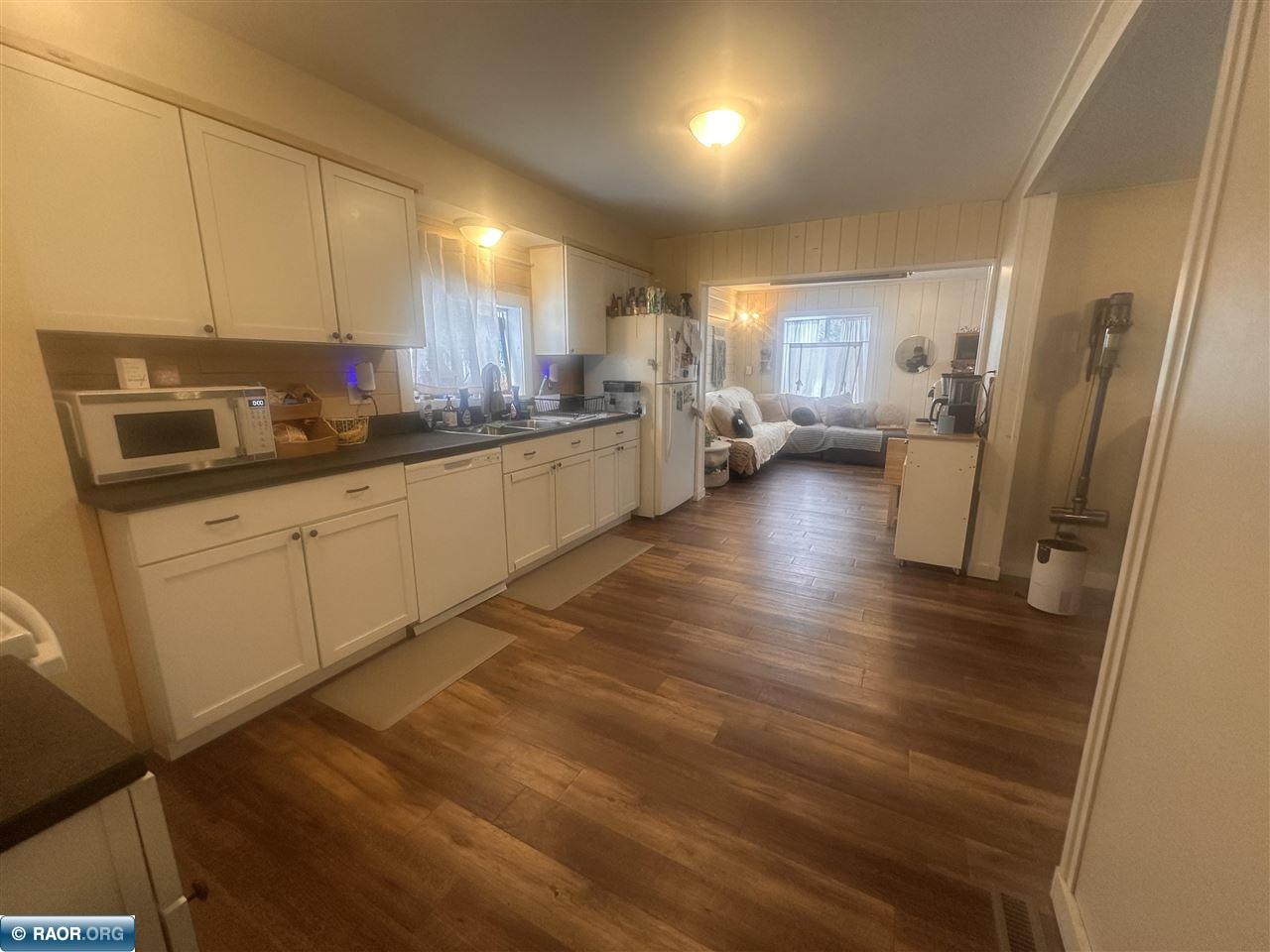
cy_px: 476
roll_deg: -0.1
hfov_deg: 102.1
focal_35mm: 14
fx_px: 514
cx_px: 635
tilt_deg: -11.8
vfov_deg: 85.7
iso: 160
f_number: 2.2
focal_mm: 2.22
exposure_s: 1/60
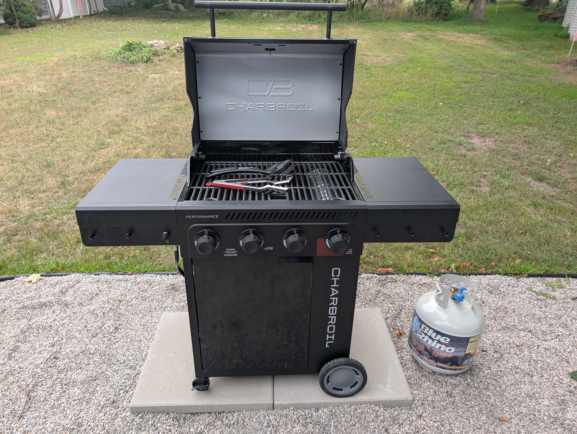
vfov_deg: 56.9
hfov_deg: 71.5
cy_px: 217
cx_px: 288
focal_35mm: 24
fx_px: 401
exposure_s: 1/64.2
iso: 32
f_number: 1.68
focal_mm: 6.9
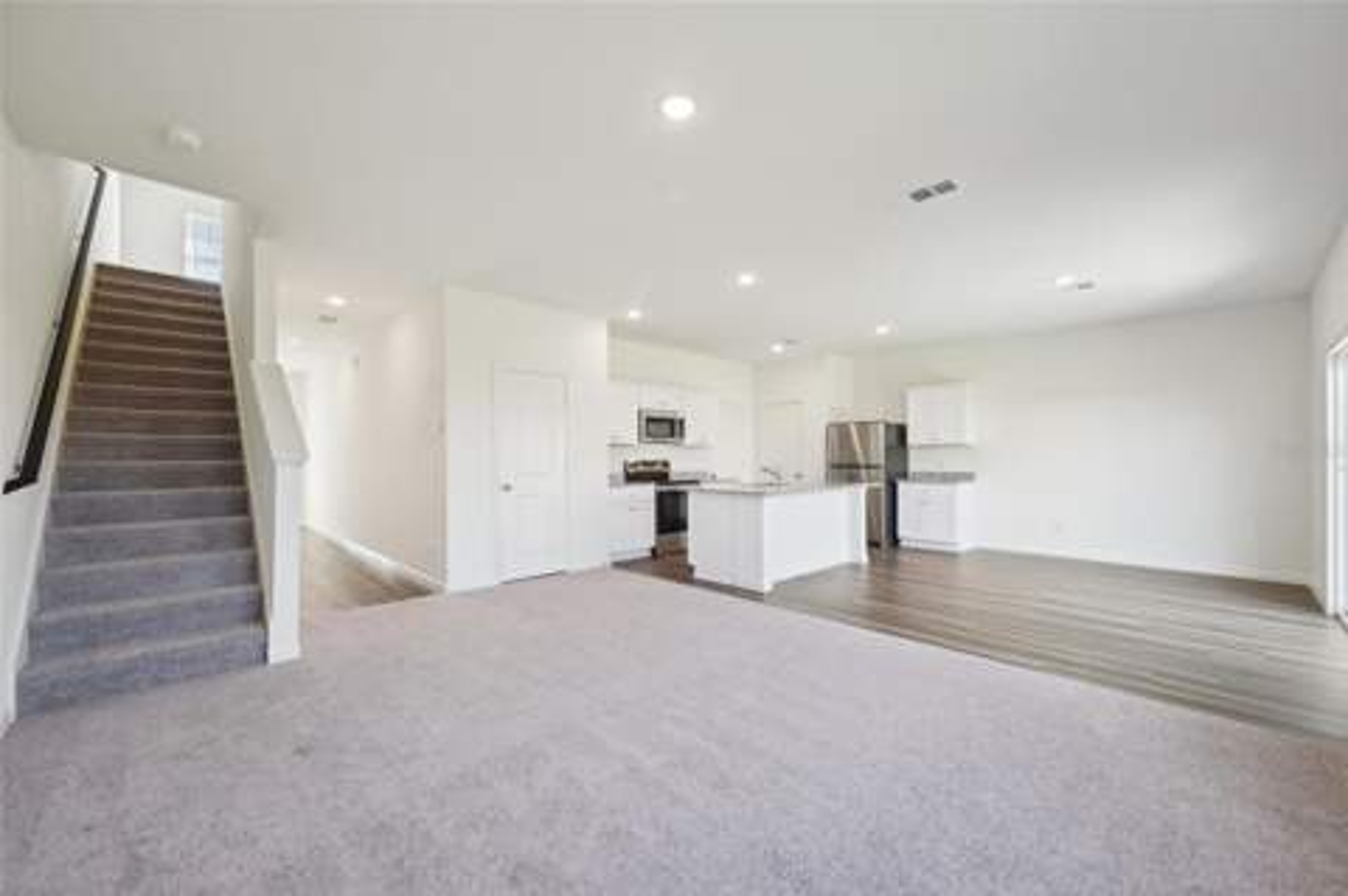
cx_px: 674
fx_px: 524
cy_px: 448
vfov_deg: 81.1
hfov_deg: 104.3
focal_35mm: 14
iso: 160
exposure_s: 1/13
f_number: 8
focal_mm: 14
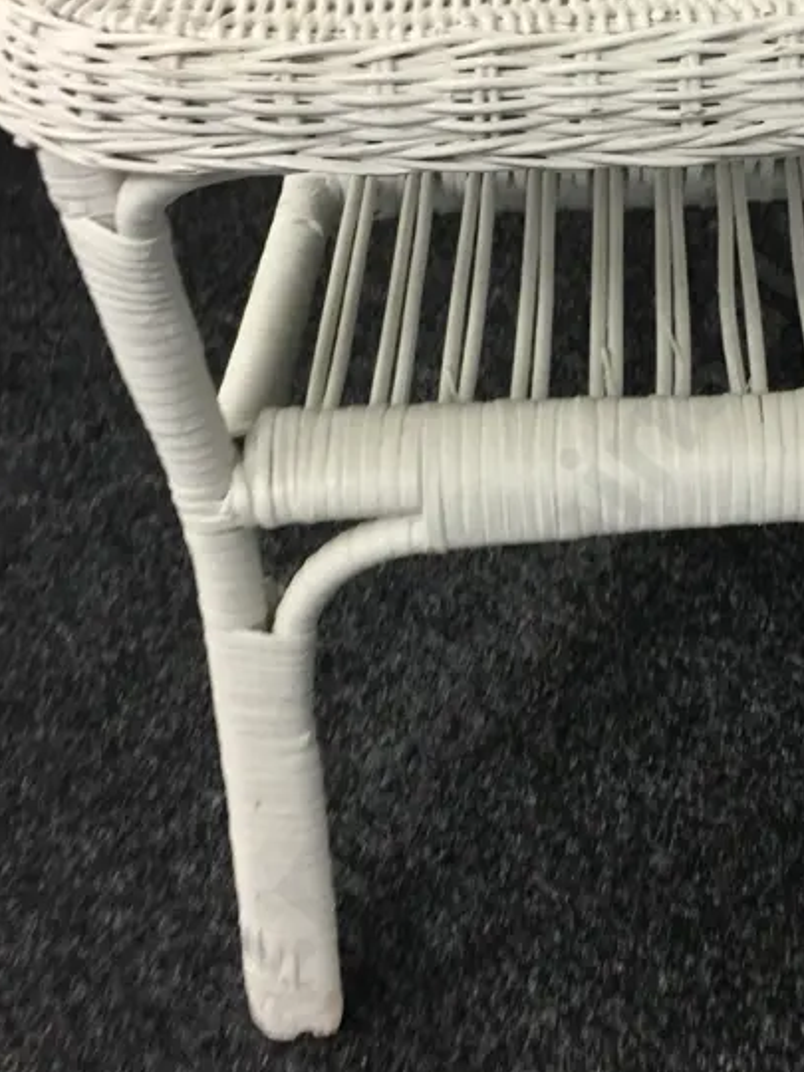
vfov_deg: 34.8
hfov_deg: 25.9
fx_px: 1703
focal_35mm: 55
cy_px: 403
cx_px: 681
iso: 50
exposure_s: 1/17
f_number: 2.2
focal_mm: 4.15
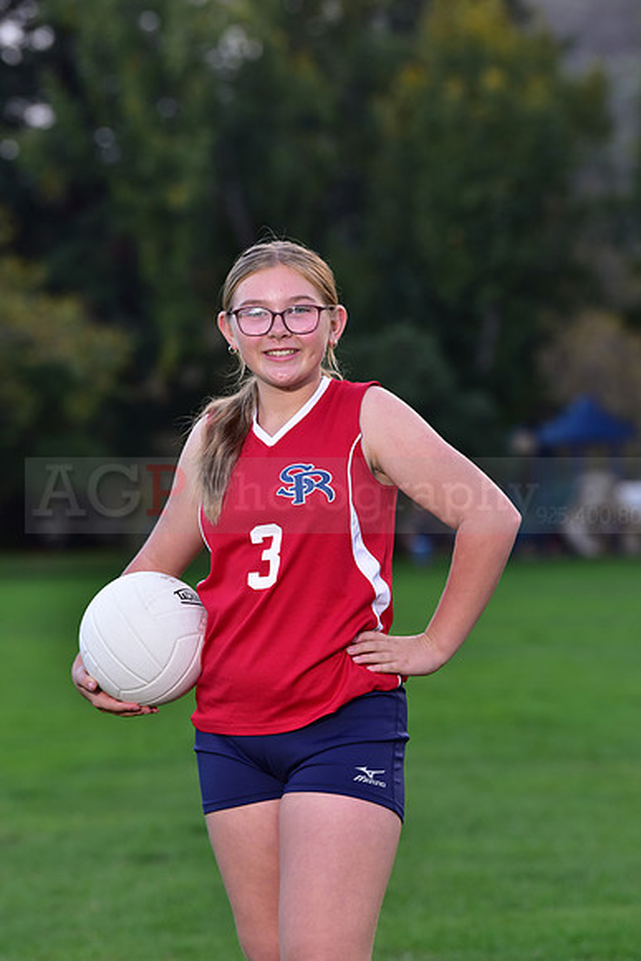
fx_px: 4137
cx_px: 320
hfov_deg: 8.9
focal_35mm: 155
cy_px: 480
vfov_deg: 13.2
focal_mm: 155
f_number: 5
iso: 400
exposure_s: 1/250
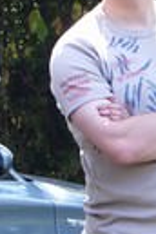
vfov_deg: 3.3
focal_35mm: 621
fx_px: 4036
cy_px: 138
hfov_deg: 2.2
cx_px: 374
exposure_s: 1/100
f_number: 5
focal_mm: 24.55
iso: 100
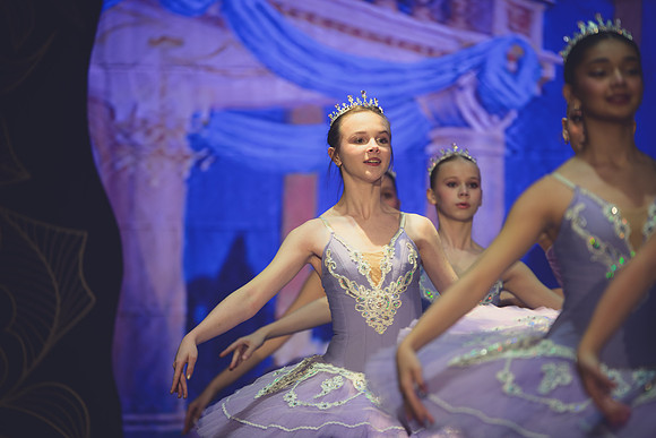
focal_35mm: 200
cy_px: 219
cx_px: 328
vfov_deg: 6.9
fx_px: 3645
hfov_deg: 10.3
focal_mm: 200
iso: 1100
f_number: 2.8
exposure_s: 1/320
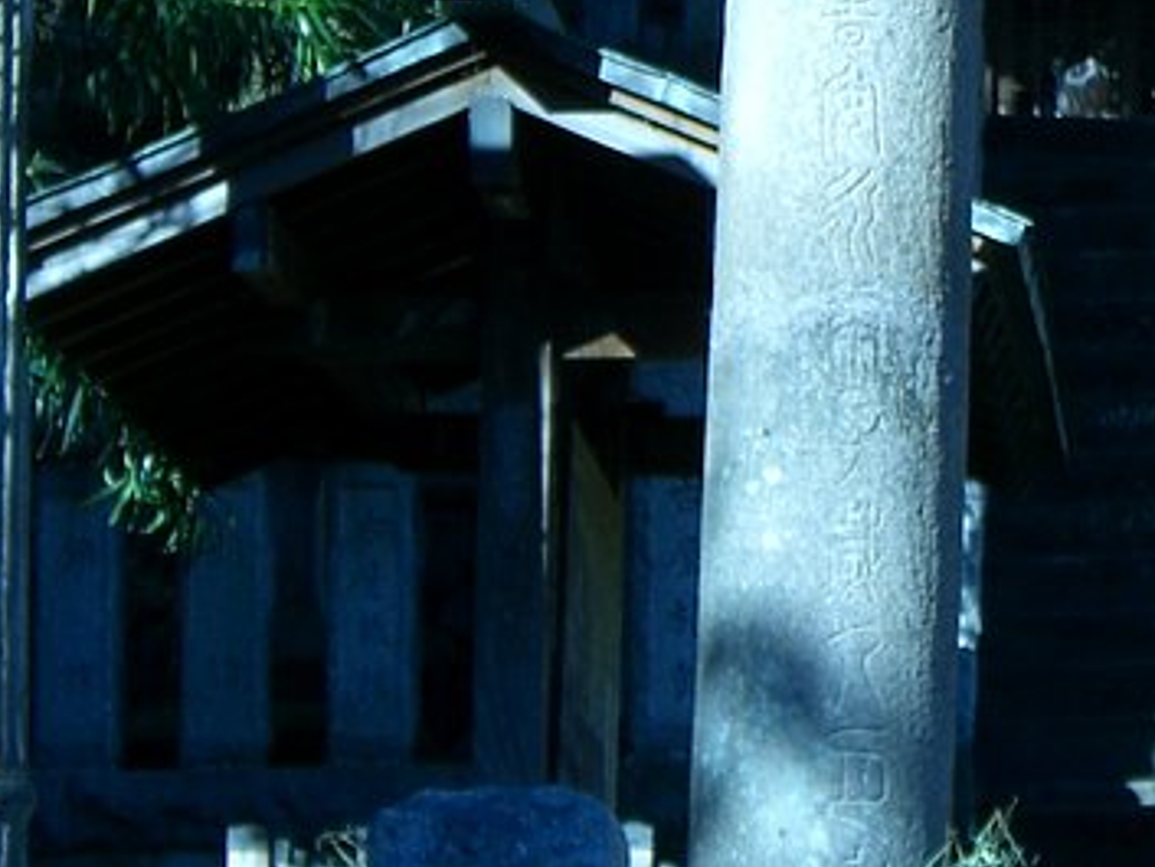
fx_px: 7643
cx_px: 1158
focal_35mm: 229
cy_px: -147
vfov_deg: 6.5
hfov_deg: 8.6
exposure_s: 1/200
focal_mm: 12.8
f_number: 4.1
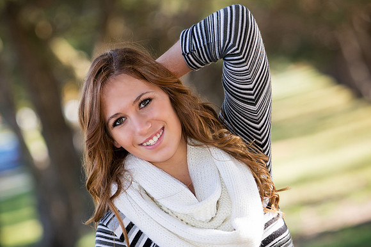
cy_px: 124
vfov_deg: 9.1
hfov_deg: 13.7
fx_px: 1545
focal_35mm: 150
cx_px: 186
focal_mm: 150
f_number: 3.5
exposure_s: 1/125
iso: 100
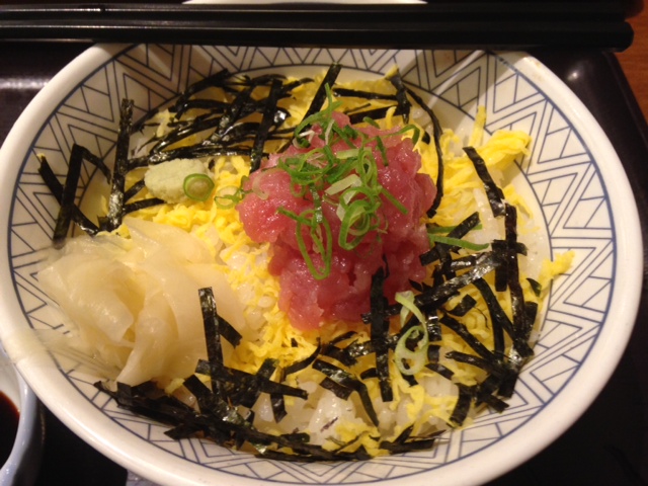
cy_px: 243
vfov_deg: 42.9
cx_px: 324
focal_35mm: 33
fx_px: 618
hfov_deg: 55.4
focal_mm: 4.12
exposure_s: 1/20
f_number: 2.4
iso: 125
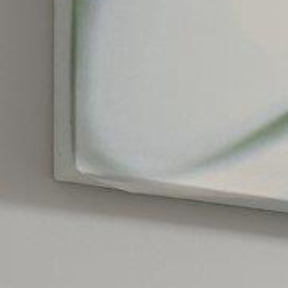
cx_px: 1438
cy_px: 529
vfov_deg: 10.3
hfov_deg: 6.3
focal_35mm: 159
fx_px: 1495
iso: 400
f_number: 9
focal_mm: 16.5
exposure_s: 1/13
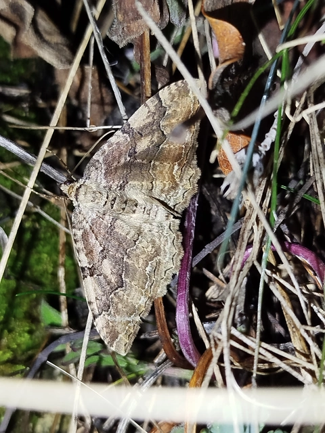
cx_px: 162
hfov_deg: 26.6
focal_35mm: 55
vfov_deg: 34.9
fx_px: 689
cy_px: 216
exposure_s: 1/33
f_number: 1.7
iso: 125
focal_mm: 5.31
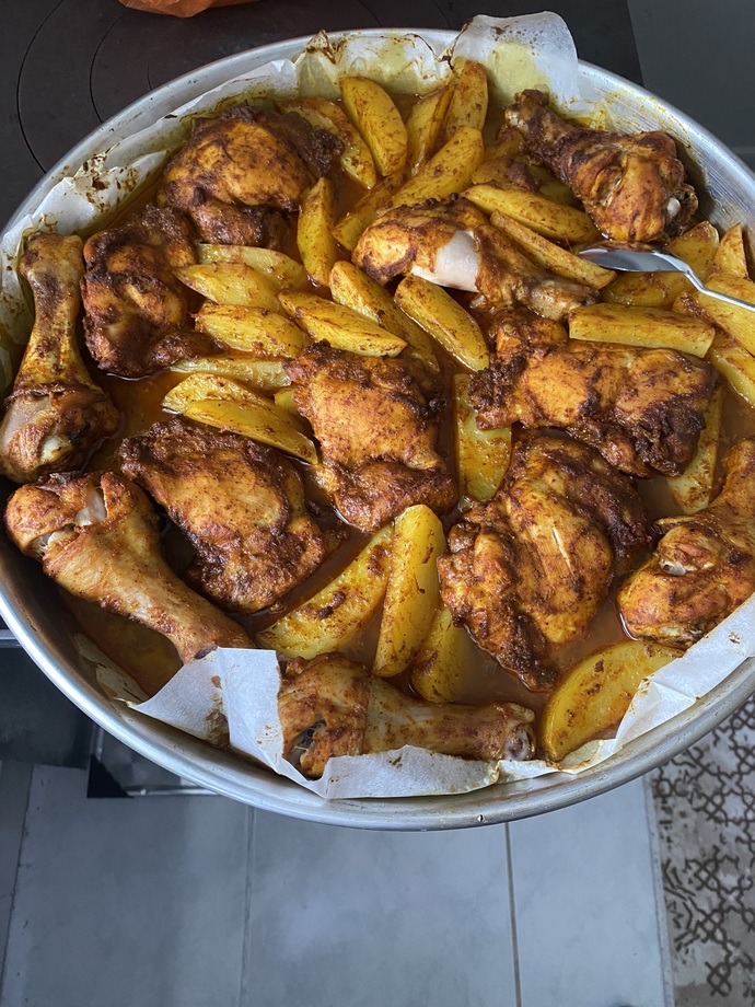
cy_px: 504
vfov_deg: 67.3
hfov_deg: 53.1
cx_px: 378
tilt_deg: -67.2
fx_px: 756
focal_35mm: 26
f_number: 1.8
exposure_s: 1/60
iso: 500
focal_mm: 4.25
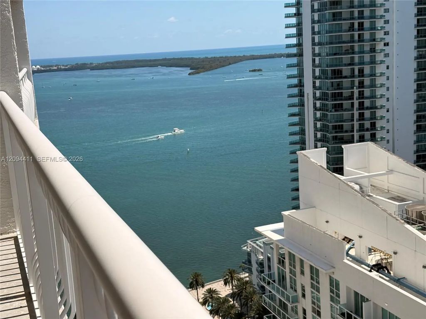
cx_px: 213
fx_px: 591
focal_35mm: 48
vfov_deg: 30.3
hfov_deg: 39.7
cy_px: 160
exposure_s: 1/11364
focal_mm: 6.76
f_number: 1.78
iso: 100
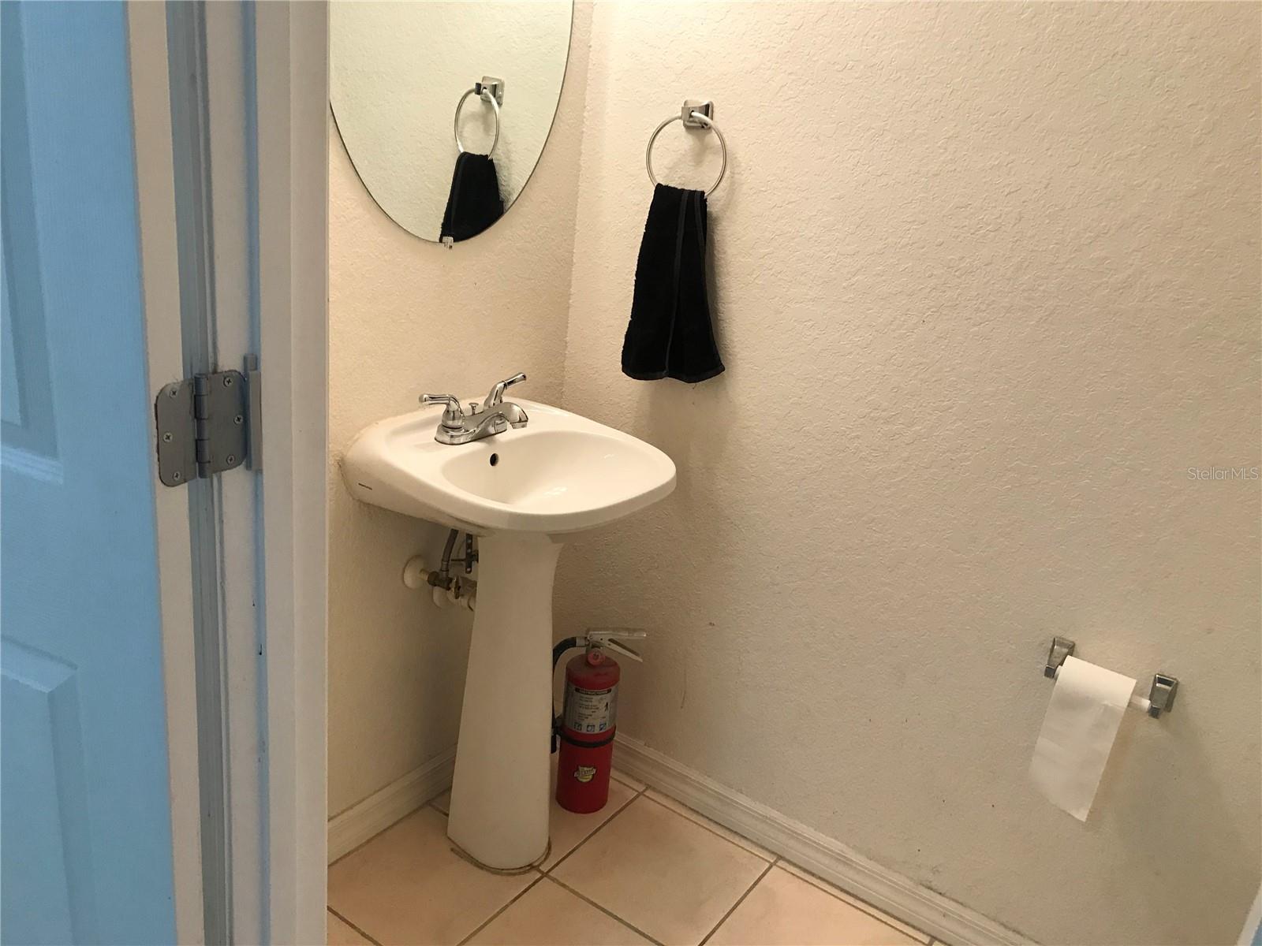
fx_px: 1021
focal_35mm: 28
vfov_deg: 49.7
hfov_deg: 63.4
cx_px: 631
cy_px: 473
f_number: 1.8
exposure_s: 1/30
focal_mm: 3.99
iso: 32
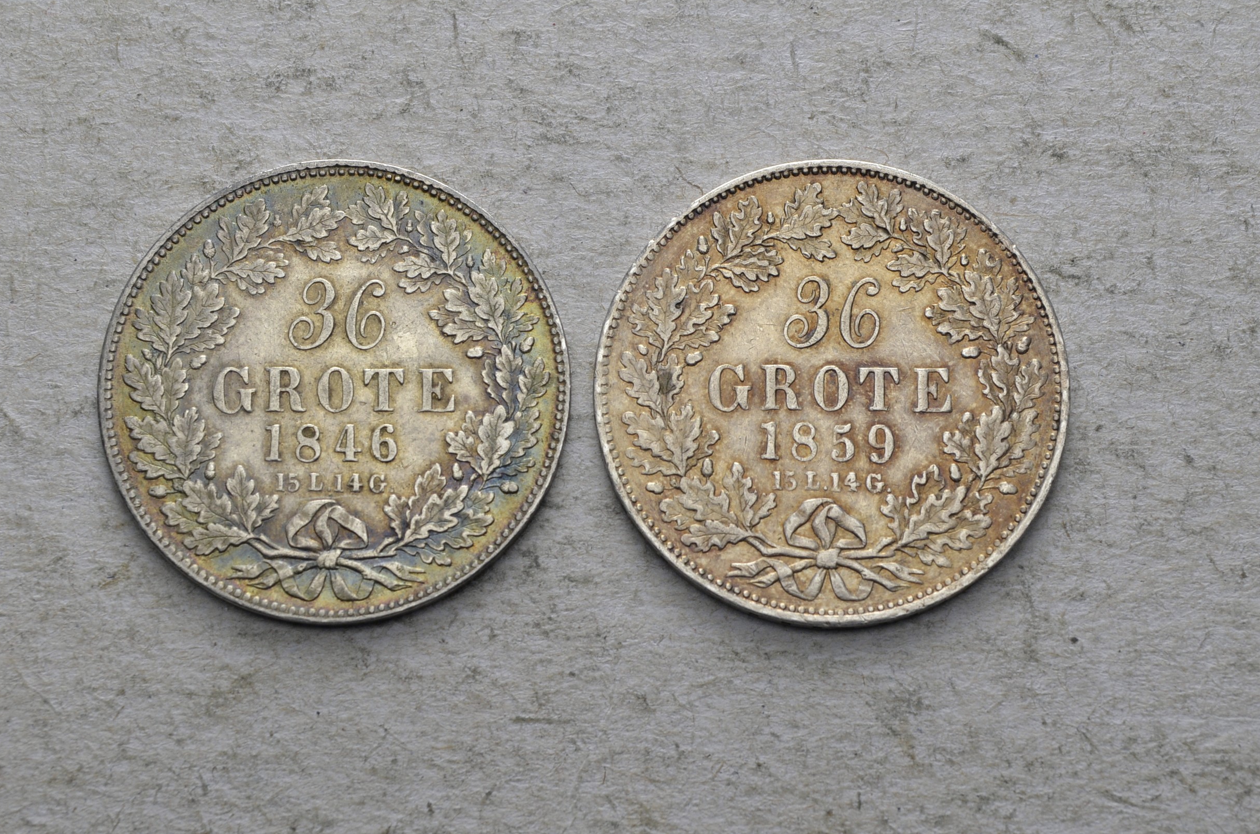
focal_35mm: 84
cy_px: 419
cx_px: 630
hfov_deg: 24.4
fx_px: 2917
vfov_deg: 16.3
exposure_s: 1/250
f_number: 14
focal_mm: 55
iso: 400
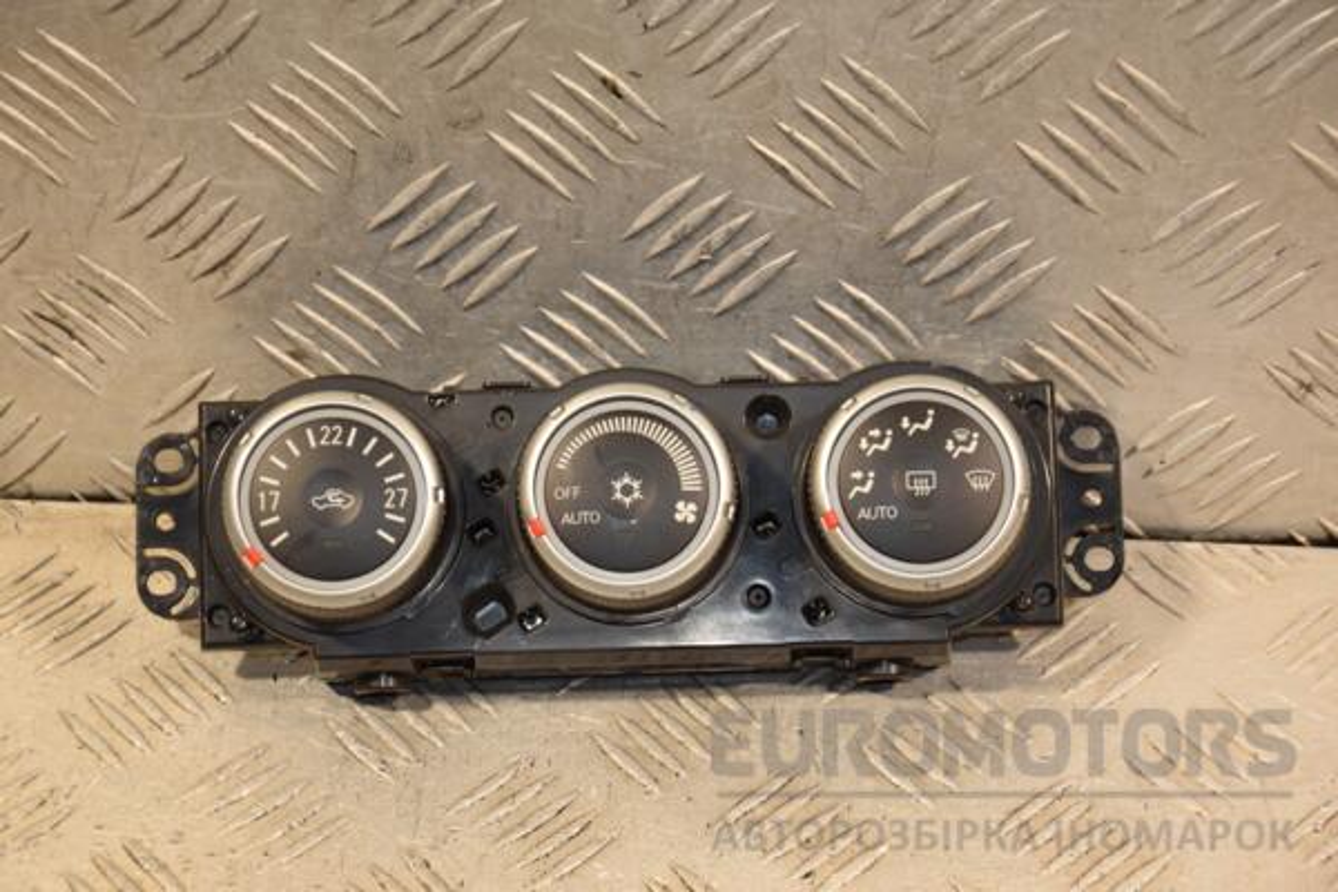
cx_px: 669
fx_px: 3679
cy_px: 446
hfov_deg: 20.6
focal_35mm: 99
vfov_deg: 13.8
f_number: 5.3
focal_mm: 66
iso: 800
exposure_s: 1/160
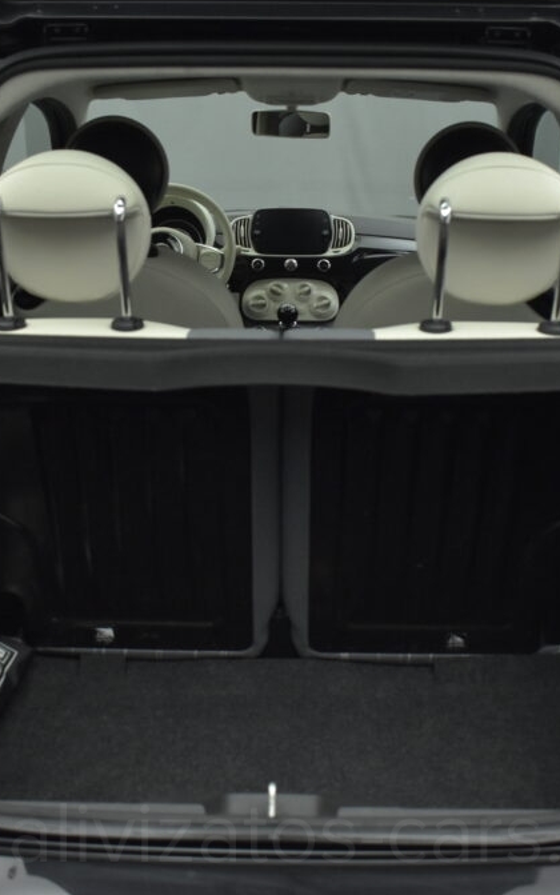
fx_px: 1024
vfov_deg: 47.2
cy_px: 447
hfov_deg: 30.6
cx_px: 279
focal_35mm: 42
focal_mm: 18
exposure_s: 1/160
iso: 1600
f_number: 3.5
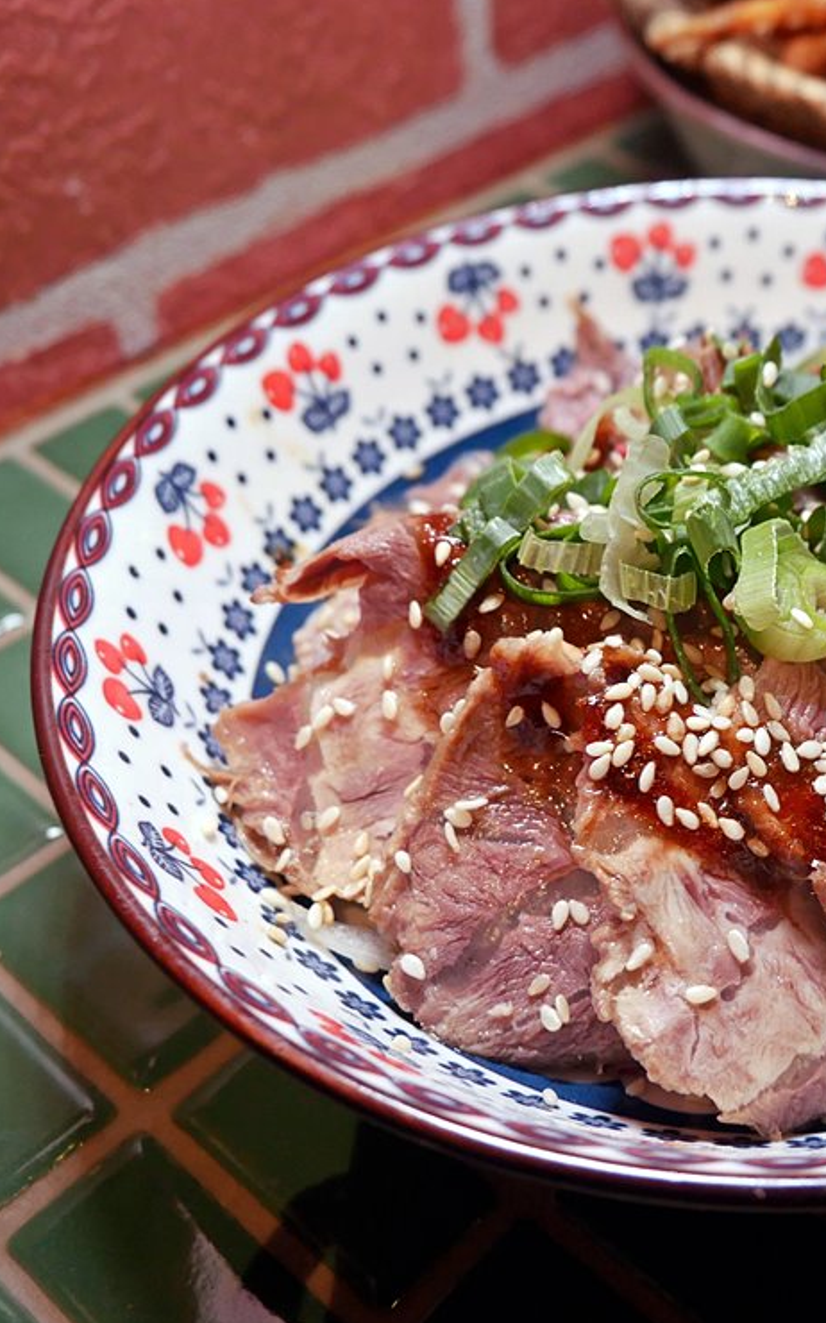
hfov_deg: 28.5
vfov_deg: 46.2
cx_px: 771
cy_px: 659
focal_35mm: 43
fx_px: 1550
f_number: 3.6
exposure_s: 1/60
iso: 1000
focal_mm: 15
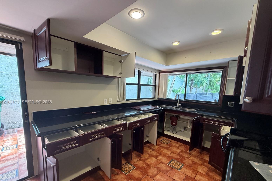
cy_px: 102
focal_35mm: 15
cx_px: 137
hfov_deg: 100.4
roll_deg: -2.1
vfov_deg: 77.0
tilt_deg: -6.4
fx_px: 113
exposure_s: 1/120
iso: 250
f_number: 2.2
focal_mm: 2.22
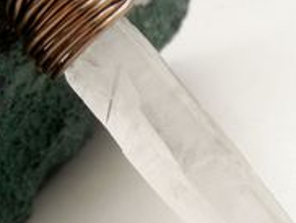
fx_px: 676
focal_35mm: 79
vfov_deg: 18.7
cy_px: 132
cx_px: 172
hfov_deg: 24.7
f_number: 3.5
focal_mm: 5.4
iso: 400
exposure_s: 1/19.2
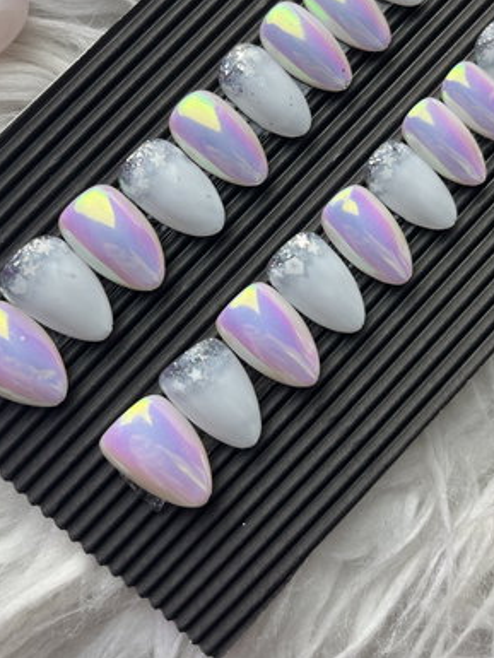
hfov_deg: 39.4
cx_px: 309
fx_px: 685
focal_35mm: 36
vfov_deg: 50.2
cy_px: 206
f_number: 1.6
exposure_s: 1/100
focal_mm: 5.1
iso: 40
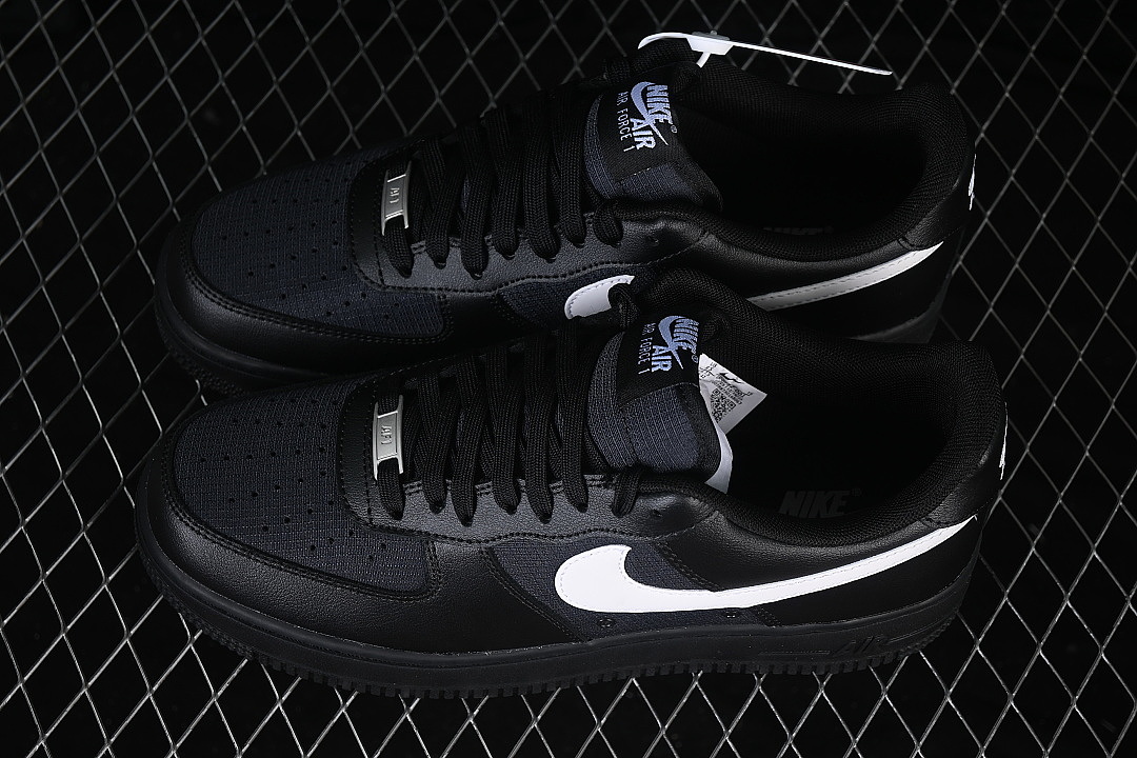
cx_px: 568
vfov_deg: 18.2
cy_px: 379
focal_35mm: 75
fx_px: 2369
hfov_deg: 27.0
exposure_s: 1/60
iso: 160
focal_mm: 50
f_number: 6.3
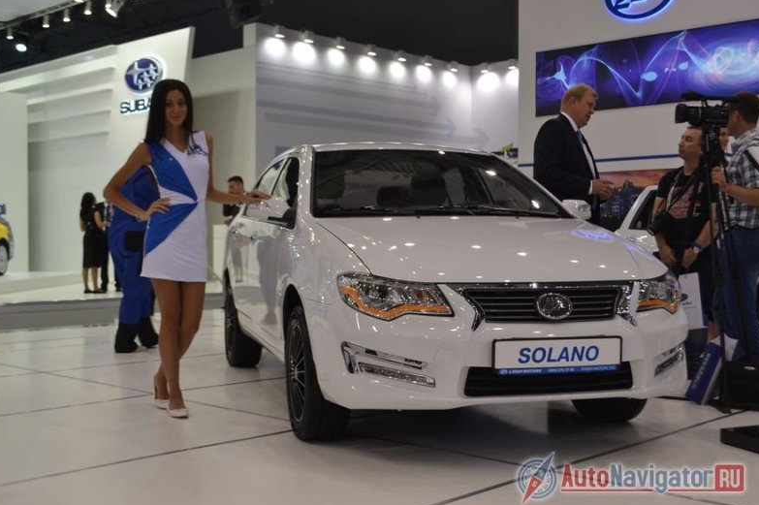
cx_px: 375
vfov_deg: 29.2
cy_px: 256
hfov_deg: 42.8
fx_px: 969
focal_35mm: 46
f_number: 5
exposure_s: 1/100
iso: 400
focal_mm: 30
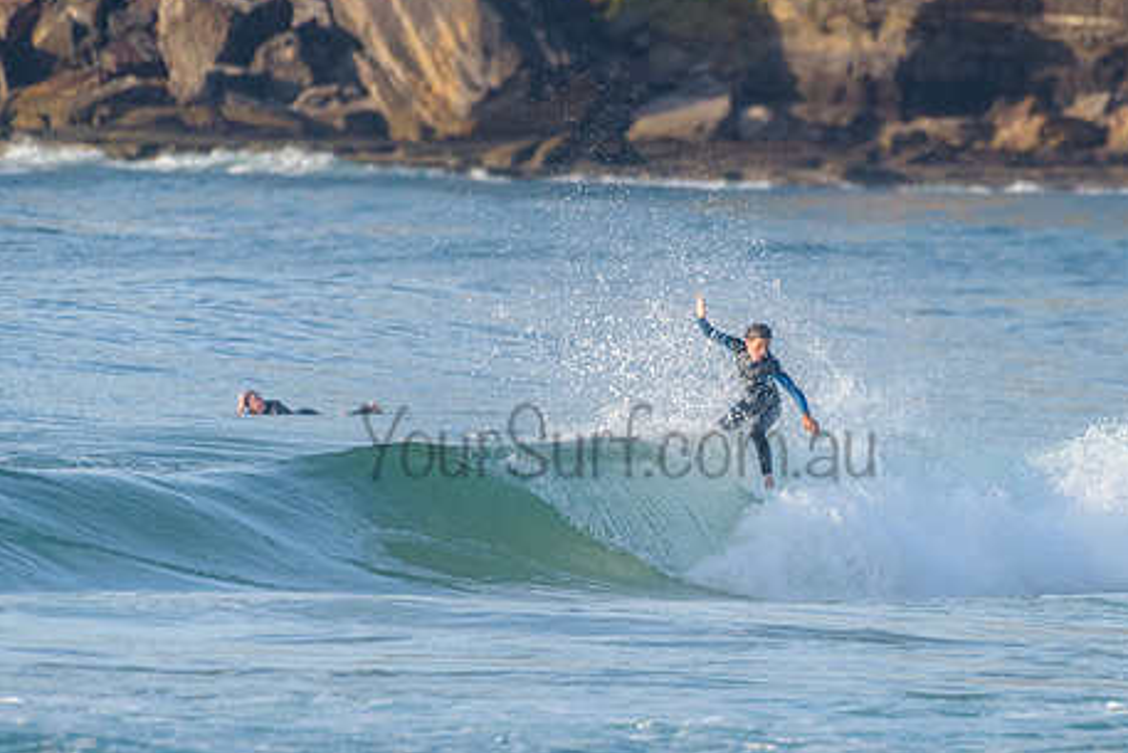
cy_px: 380
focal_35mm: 778
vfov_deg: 1.8
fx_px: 24384
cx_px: 771
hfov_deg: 2.6
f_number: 5.6
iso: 560
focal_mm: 500
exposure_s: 1/2000
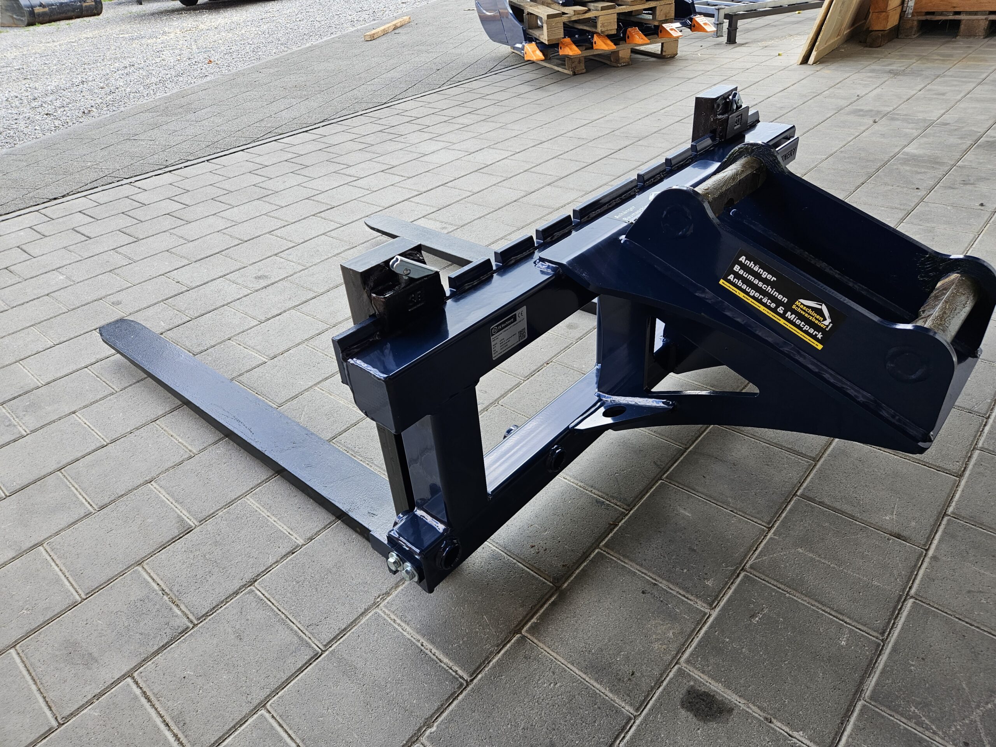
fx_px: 662
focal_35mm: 23
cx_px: 498
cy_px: 374
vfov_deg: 58.9
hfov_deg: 73.9
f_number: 1.8
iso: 40
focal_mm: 5.4
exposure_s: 1/247
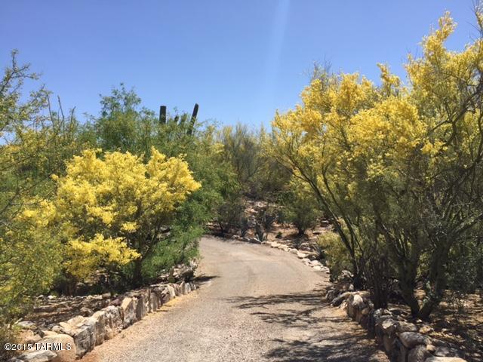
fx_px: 405
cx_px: 242
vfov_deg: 48.2
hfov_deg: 61.7
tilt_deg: +0.4
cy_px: 181
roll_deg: +0.2
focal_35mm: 29
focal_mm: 4.15
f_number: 2.2
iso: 32
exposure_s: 1/1799
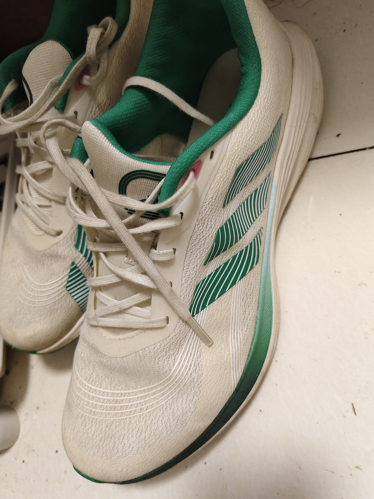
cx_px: 190
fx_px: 346
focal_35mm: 24
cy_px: 252
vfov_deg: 71.6
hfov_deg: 56.8
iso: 1215
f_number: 1.88
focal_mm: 5.56
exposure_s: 1/50
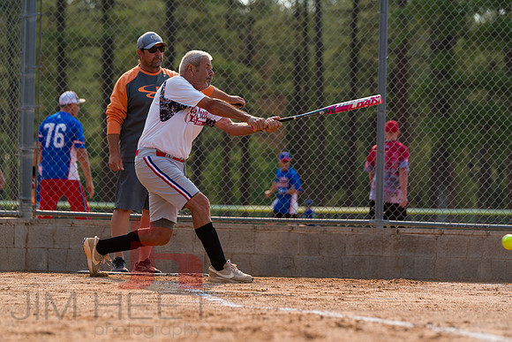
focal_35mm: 340
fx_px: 4836
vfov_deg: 4.0
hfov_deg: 6.1
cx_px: 256
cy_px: 171
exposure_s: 1/1000
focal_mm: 340
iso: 800
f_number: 9
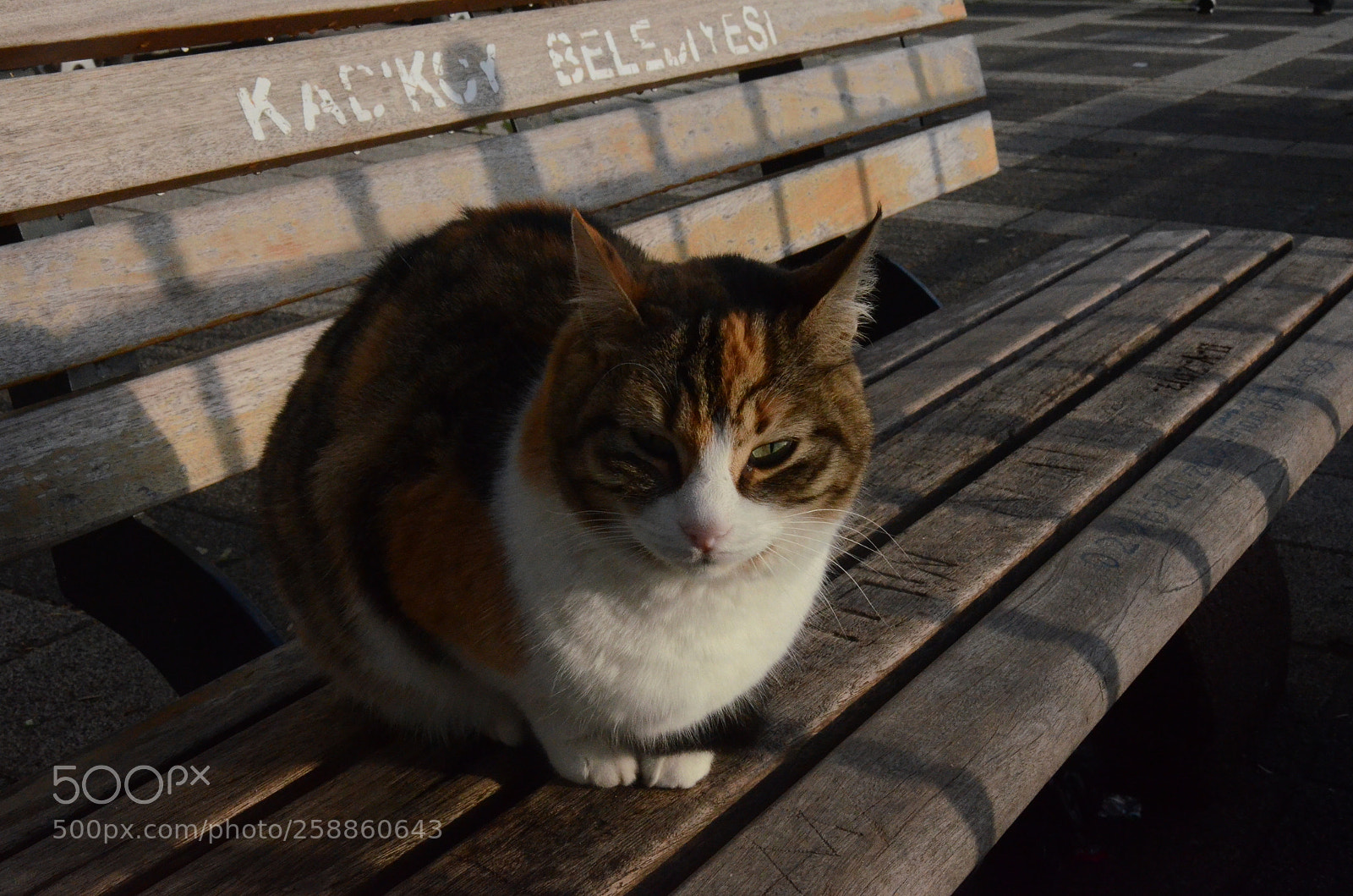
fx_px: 1800
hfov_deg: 41.2
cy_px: 448
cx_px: 676
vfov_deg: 27.9
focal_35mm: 48
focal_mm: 32
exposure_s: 1/1250
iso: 3200
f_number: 18
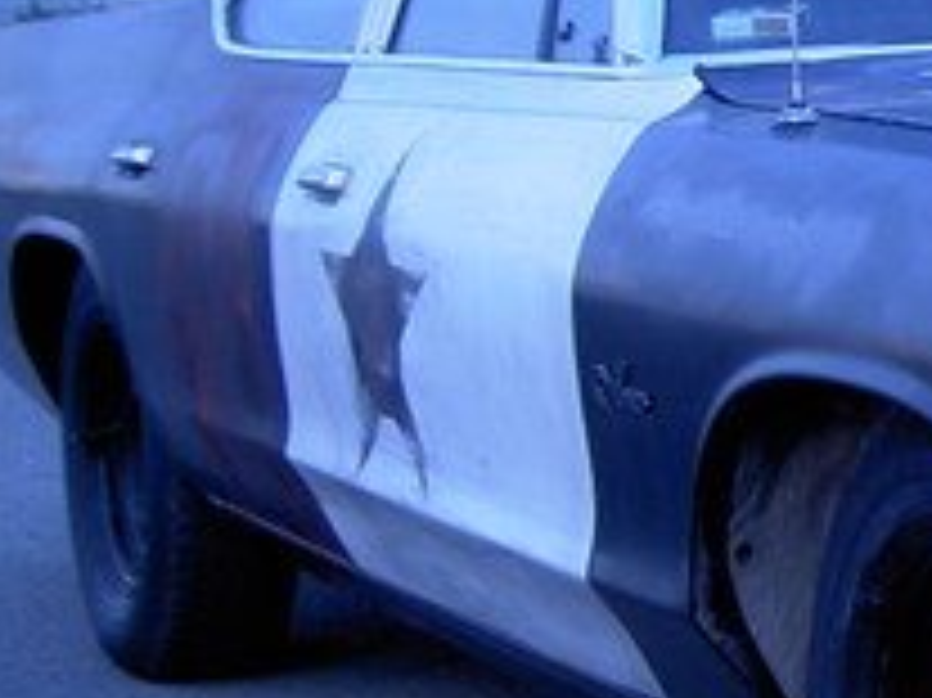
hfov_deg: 12.2
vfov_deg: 9.8
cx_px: 1576
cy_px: 374
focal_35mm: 151
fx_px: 4063
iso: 100
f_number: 2.8
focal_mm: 8
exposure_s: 1/100
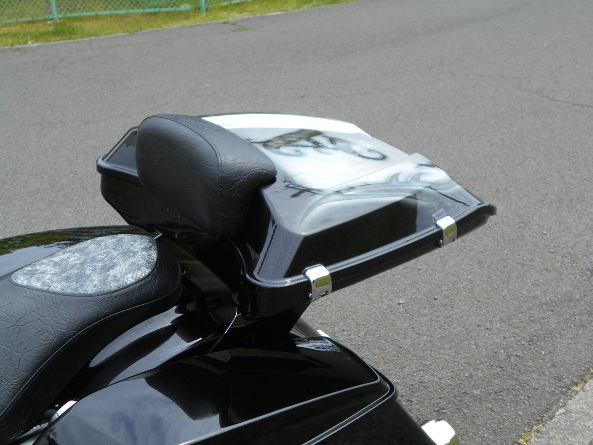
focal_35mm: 50
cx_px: 296
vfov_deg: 29.1
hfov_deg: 38.2
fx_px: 857
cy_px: 222
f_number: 4.5
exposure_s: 1/400
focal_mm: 8.8
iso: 80
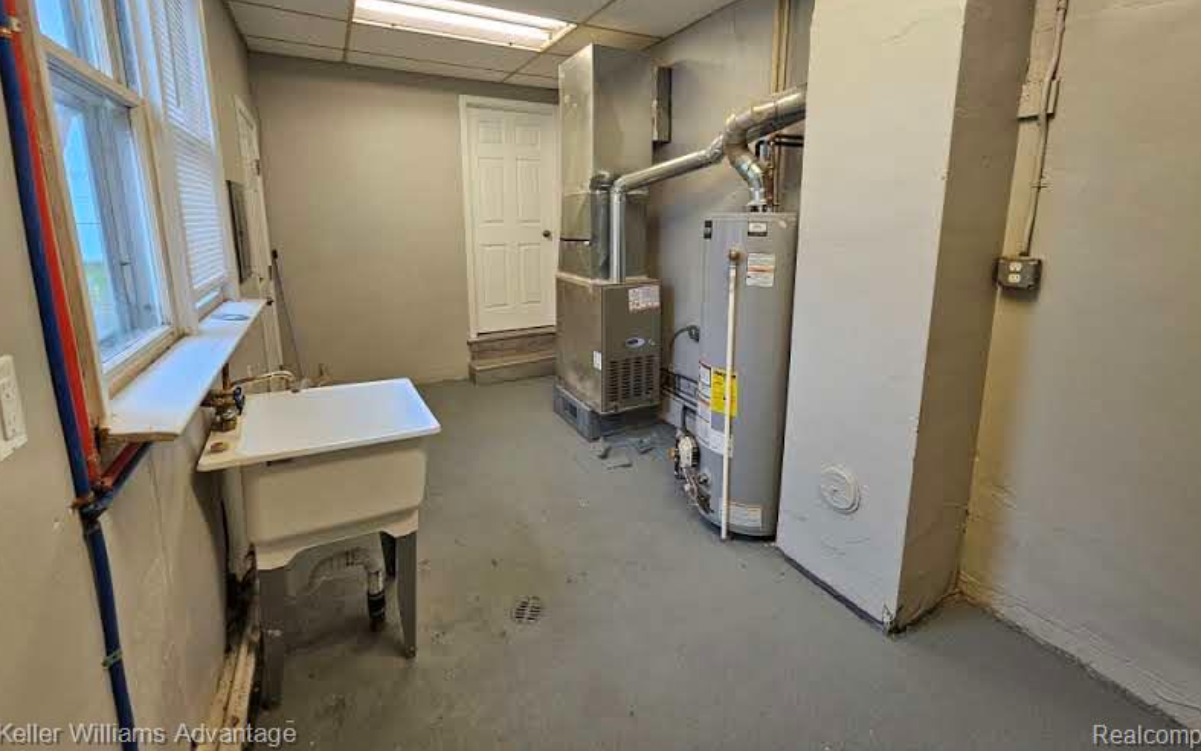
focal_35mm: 14
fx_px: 458
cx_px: 601
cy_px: 296
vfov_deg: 77.6
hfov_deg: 105.3
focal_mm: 2.2
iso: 250
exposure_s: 1/60
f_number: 2.2
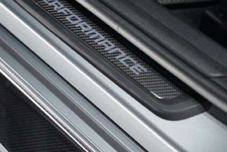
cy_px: 36
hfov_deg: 16.1
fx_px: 801
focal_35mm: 127
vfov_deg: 10.8
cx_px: 73
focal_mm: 70
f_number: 2.8
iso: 2000
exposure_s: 1/80
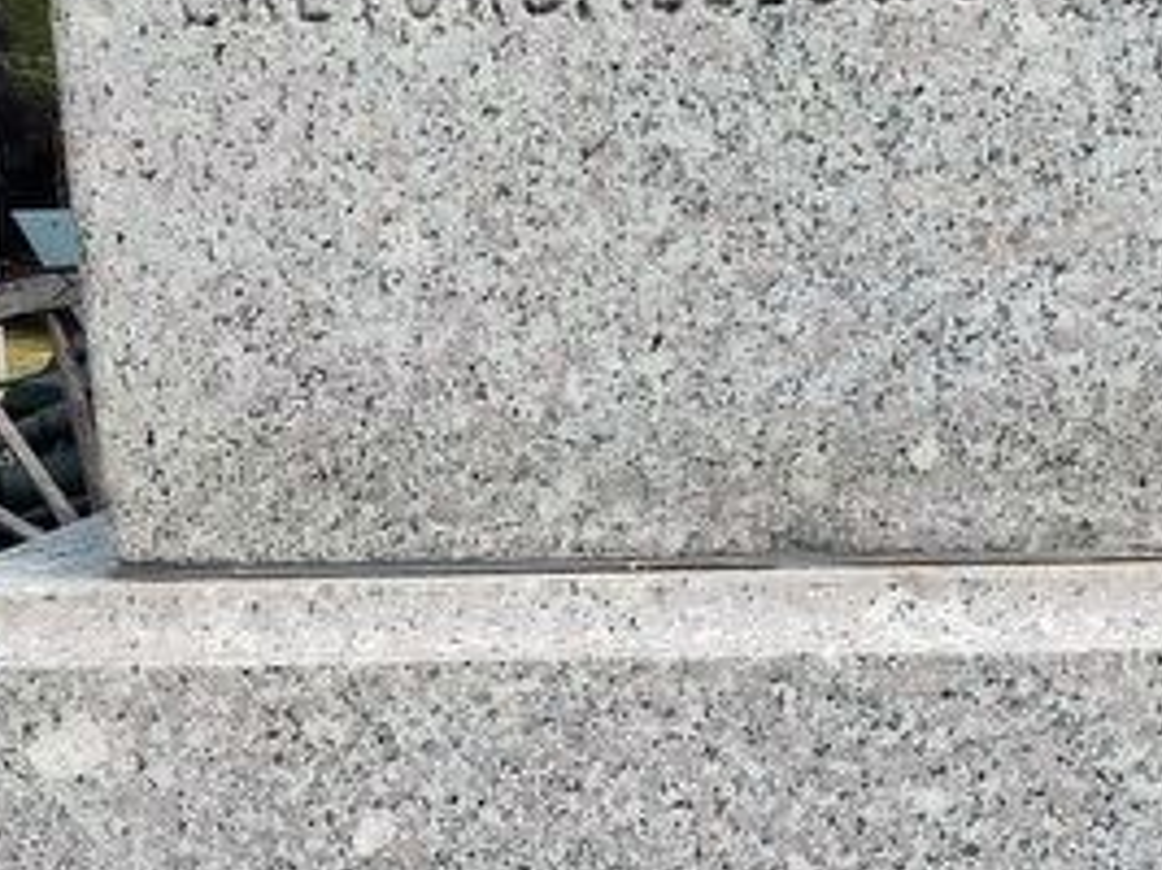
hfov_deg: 28.2
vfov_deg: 19.5
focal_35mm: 69
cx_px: 635
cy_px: 1166
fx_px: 2315
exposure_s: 1/659
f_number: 1.8
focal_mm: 5.56
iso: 100
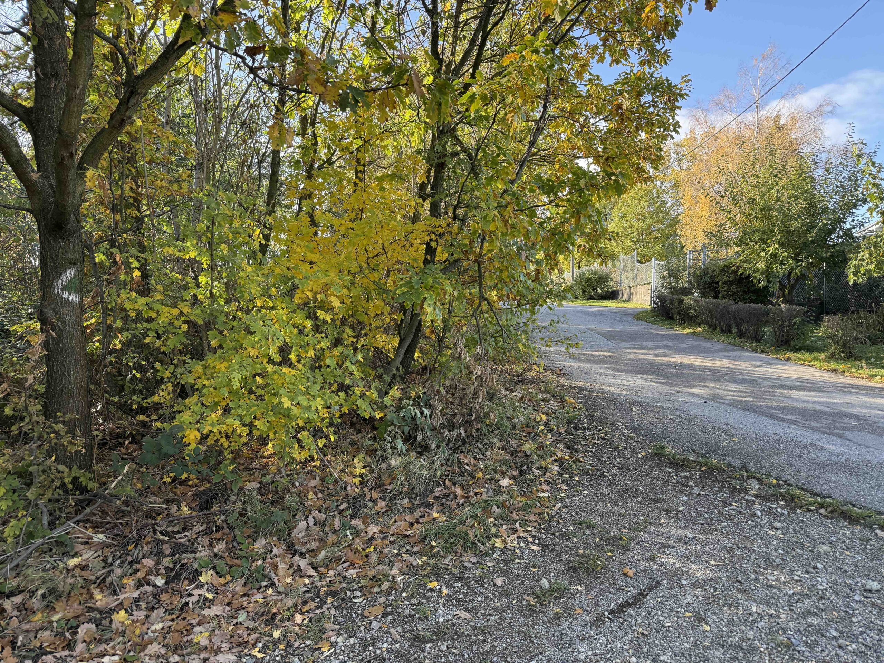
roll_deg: +0.3
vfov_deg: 56.8
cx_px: 442
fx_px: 613
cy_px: 332
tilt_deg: -0.9
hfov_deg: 71.6
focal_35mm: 24
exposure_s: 1/421
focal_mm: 6.76
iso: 100
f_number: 1.78
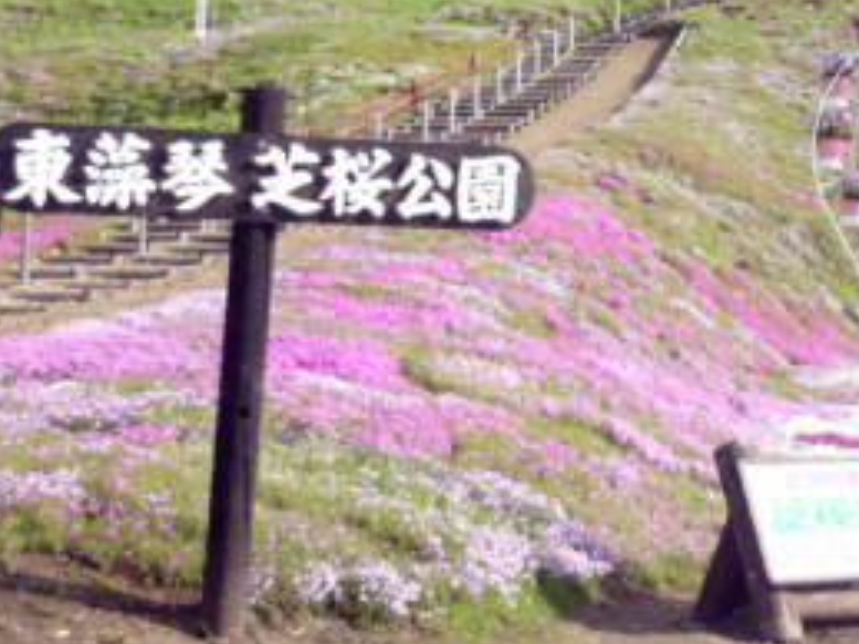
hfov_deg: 22.0
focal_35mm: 88
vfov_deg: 16.5
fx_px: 2183
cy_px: 23
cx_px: 693
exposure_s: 1/800
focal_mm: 6.3
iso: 100
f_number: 2.9
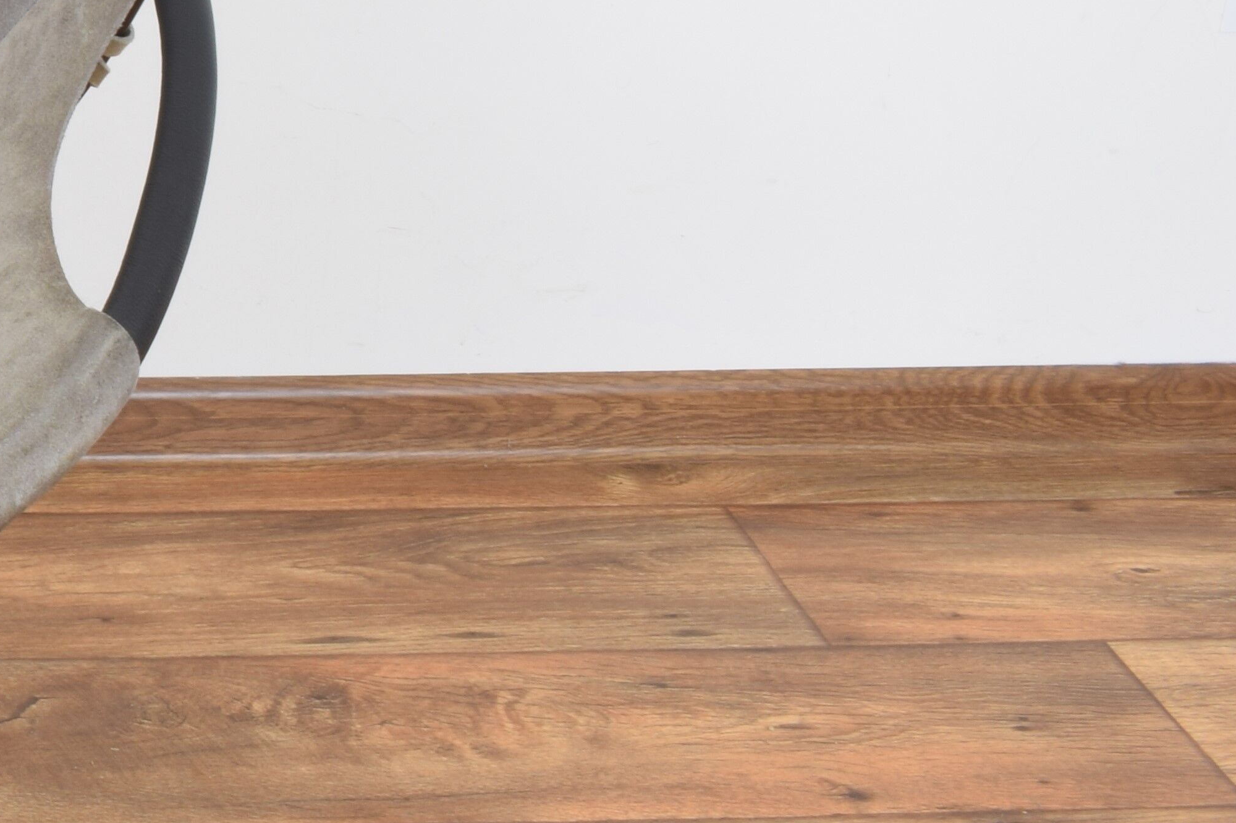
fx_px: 3090
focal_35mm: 90
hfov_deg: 19.8
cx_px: -585
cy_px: 7
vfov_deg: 14.9
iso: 100
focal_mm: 20
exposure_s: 5
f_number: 22
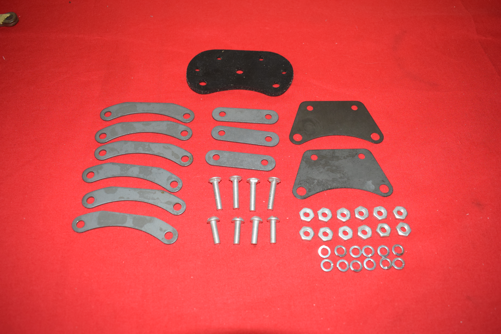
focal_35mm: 33
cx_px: 250
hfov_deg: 57.2
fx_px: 459
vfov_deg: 40.0
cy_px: 167
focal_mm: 22
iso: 1250
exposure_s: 1/200
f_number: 5
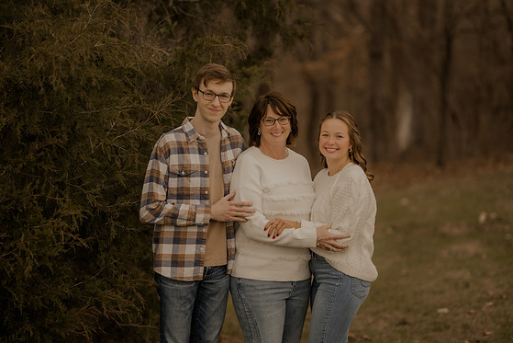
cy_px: 173
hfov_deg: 22.4
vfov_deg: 15.0
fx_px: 1297
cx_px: 252
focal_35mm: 91
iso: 200
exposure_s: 1/800
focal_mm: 85
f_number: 1.4
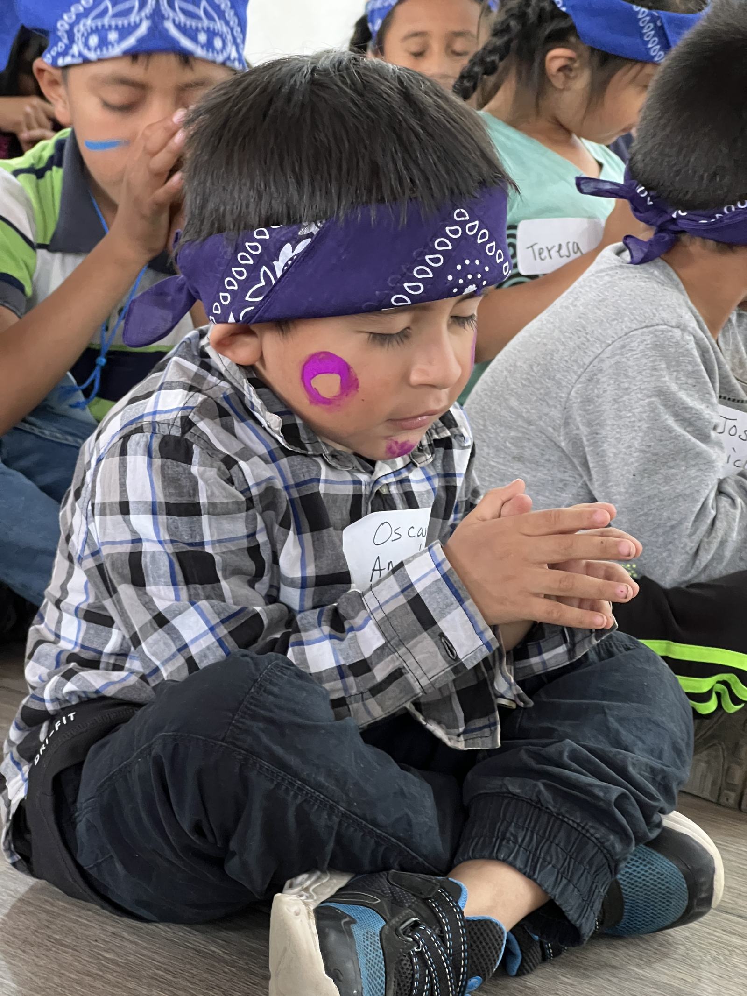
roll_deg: -3.1
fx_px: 2215
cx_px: 374
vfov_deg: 25.3
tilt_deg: -10.4
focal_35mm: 77
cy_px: 498
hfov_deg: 19.1
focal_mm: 9
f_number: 2.8
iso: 640
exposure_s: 1/40
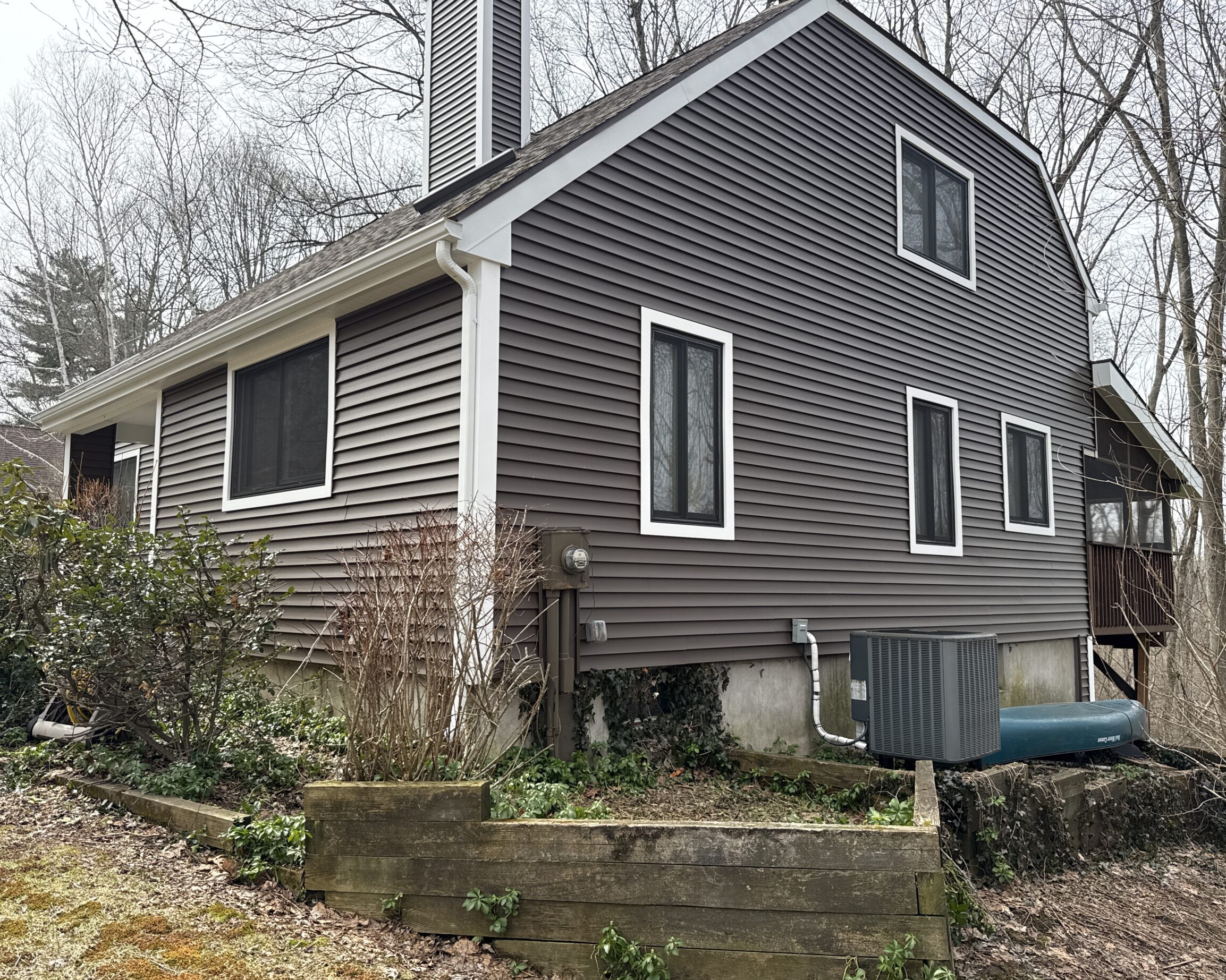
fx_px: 943
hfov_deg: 66.0
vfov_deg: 54.9
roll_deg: -0.2
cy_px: 497
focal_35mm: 26
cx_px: 617
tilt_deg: +6.2
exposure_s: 1/1437
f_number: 1.78
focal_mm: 6.76
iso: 100
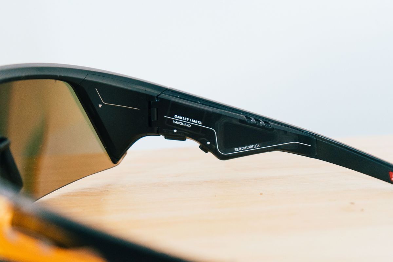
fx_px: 764
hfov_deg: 28.8
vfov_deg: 19.5
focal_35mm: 70
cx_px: 196
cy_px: 131
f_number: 5.6
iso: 3200
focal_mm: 70
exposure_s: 1/160
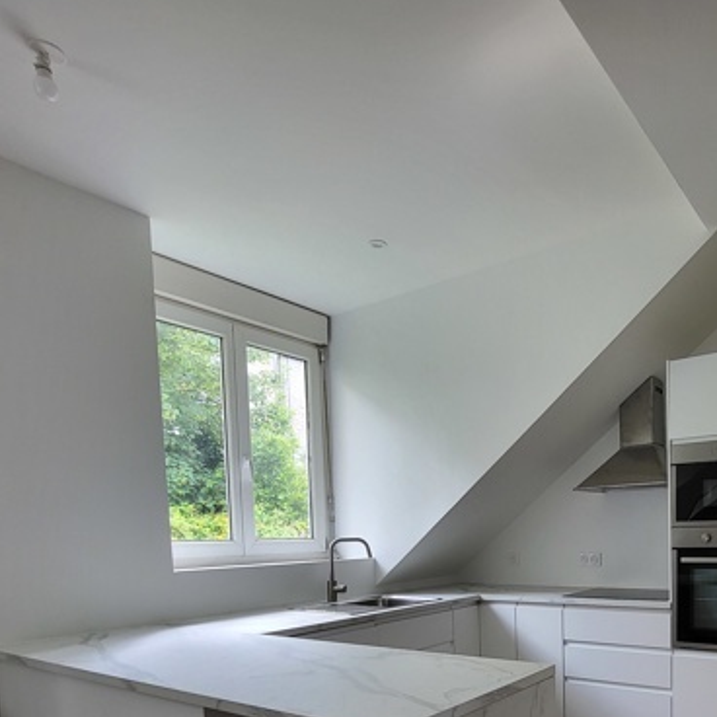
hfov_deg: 60.4
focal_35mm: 25
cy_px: 571
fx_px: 586
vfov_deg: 58.3
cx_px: 514
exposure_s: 1/50
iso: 64
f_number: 2.2
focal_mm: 1.74
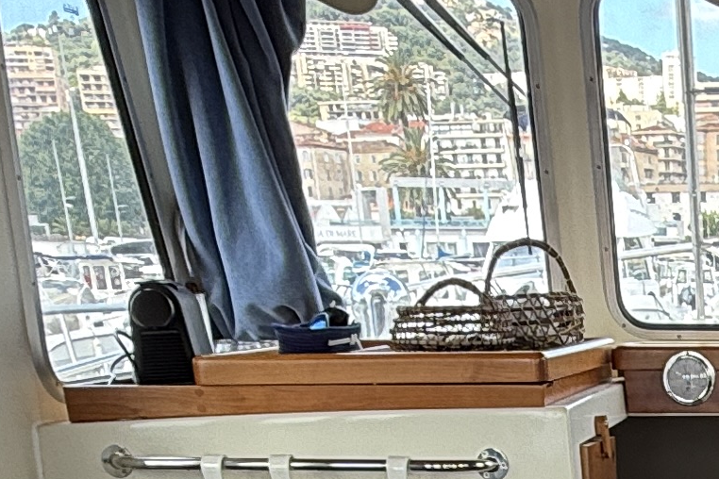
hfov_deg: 24.0
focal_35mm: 77
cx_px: 858
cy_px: 892
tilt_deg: -22.3
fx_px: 1538
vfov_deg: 15.1
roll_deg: +0.2
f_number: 2.2
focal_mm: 2.22
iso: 64
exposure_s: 1/99
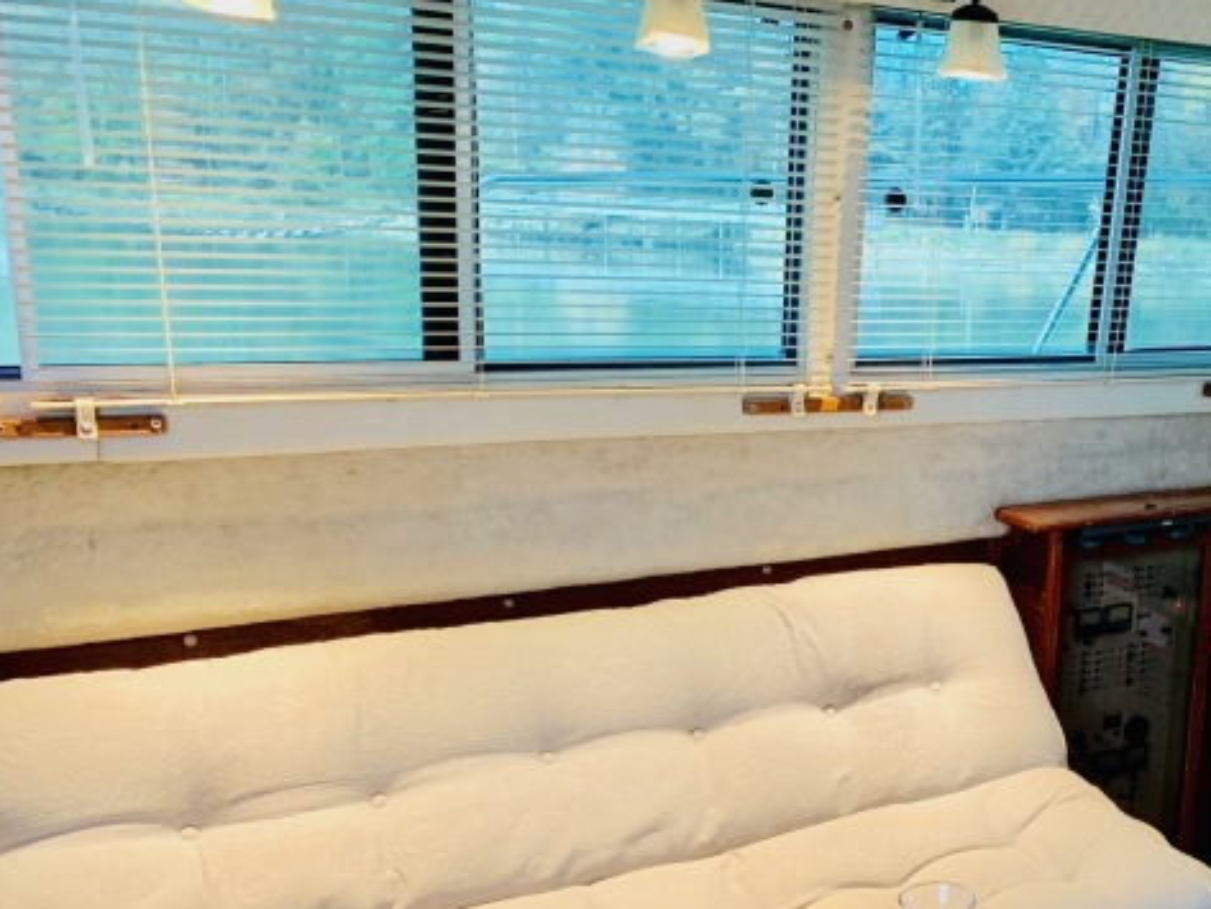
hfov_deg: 41.0
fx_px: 1540
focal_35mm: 44
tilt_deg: -15.1
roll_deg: -2.7
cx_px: 981
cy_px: 658
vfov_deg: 32.4
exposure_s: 1/60
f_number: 1.8
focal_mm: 4.25
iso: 160
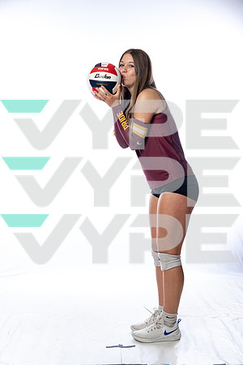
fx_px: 506
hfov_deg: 27.0
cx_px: 122
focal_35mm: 50
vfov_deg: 39.6
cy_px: 182
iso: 640
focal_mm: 50
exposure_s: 1/250
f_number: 5.6
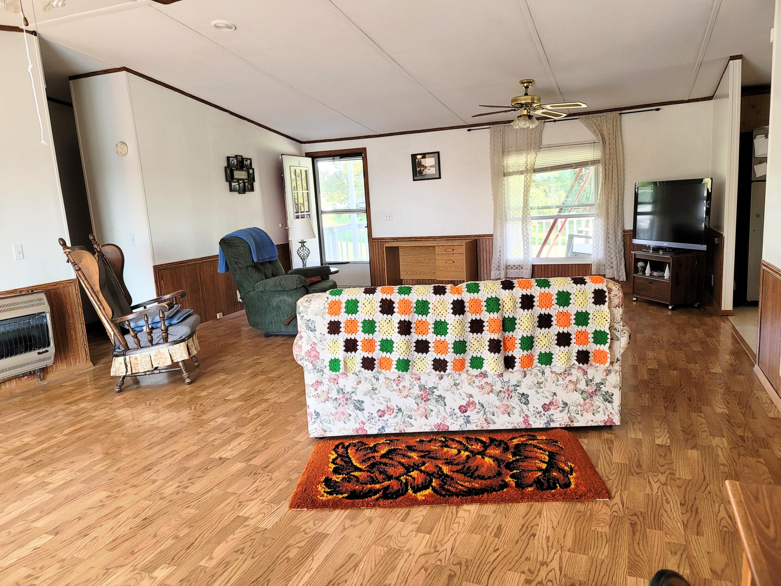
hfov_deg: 69.4
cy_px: 293
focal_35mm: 25
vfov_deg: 54.9
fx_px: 564
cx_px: 390
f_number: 1.8
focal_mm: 7
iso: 160
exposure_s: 1/119
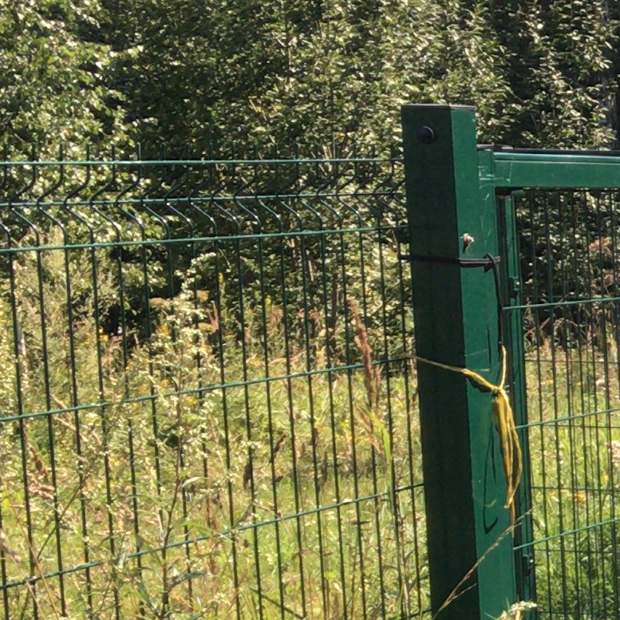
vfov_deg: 12.9
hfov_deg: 11.0
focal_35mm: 133
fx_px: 2695
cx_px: 1504
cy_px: 692
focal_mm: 4.15
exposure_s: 1/481
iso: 25
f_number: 2.2
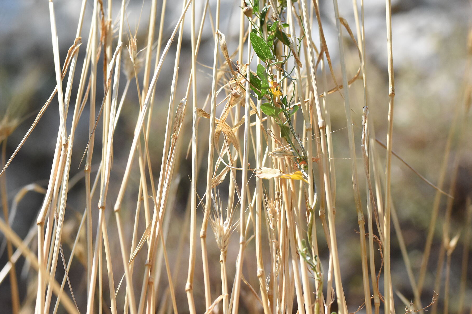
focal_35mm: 171
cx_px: 204
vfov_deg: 8.0
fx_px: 2237
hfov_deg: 12.0
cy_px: 209
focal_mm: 85
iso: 2000
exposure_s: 1/8000
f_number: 4.8
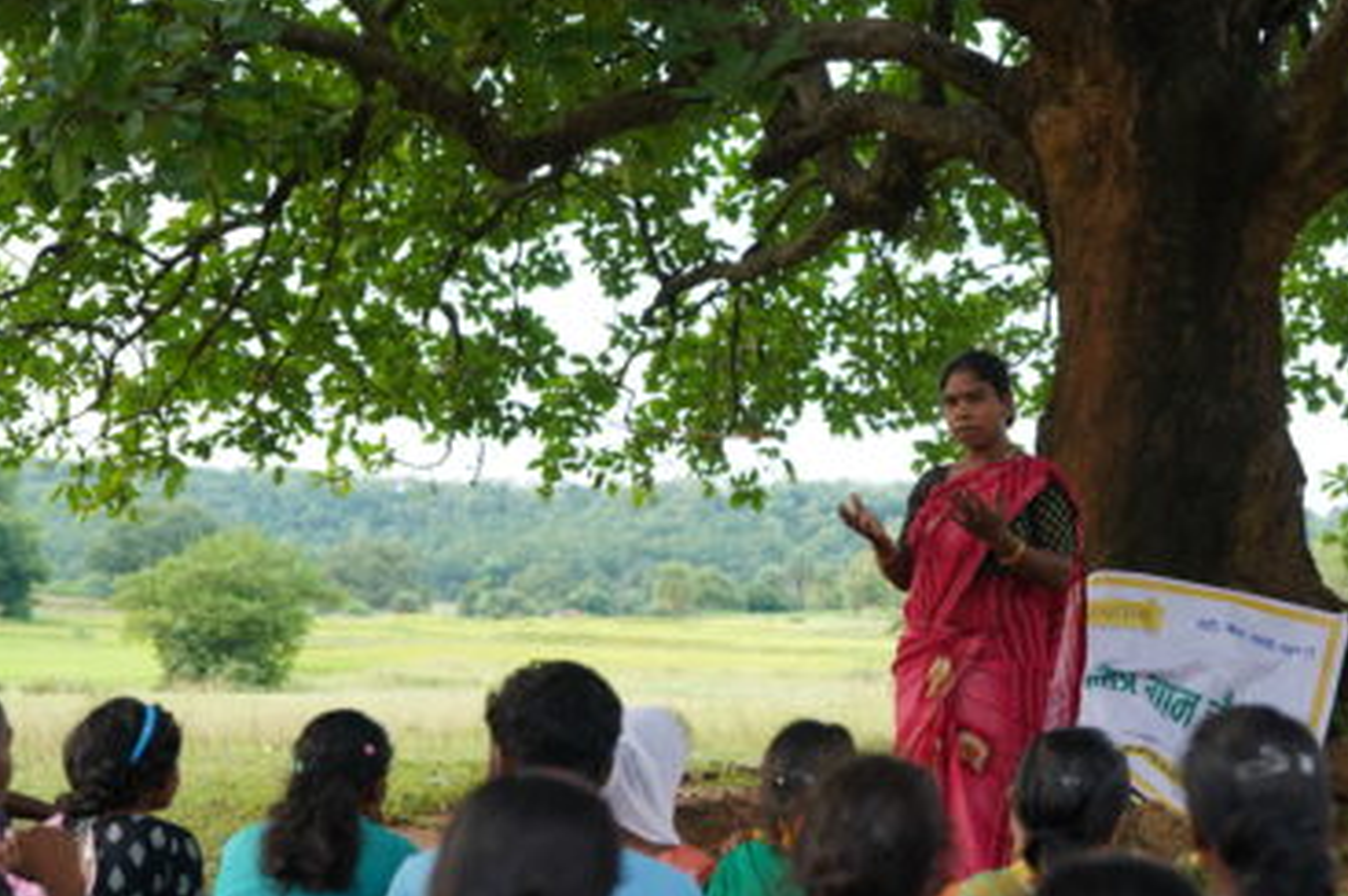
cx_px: 843
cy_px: 547
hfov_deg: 37.3
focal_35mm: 53
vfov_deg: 25.4
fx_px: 1983
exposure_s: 1/250
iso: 250
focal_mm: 37
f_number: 2.8
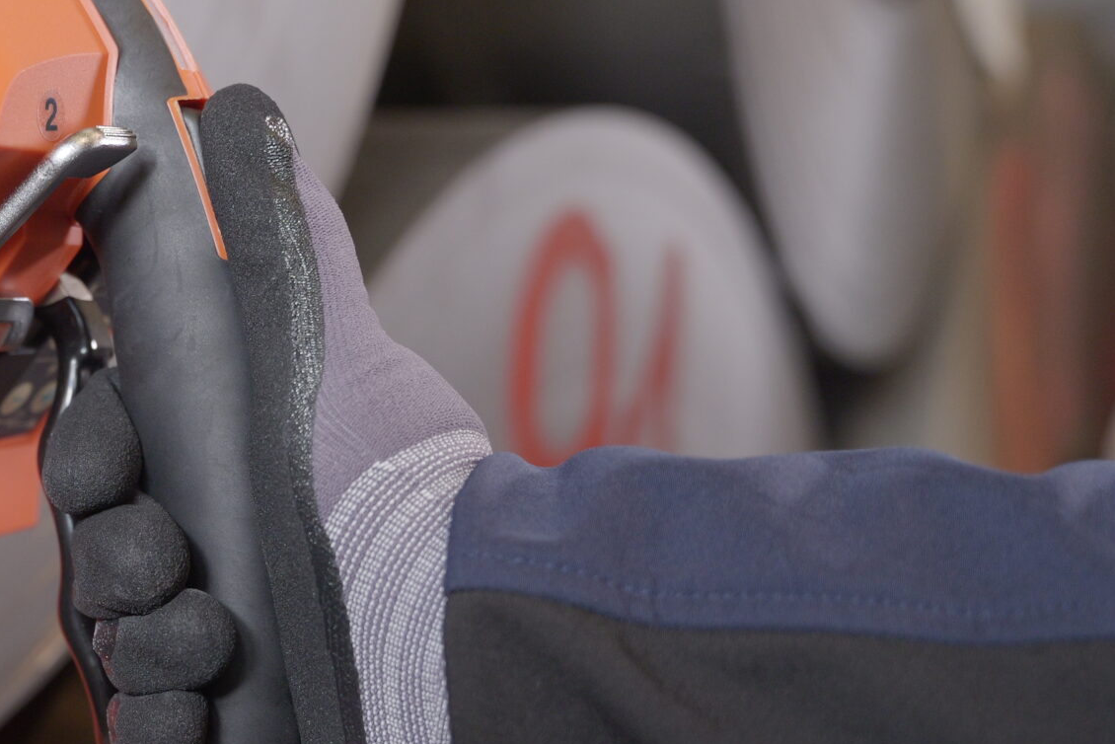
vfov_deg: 17.7
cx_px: 76
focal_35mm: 77
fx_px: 2385
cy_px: 431
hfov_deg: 25.4
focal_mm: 34
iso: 1600
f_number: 2.8
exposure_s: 1/200
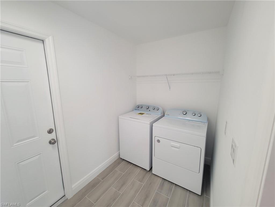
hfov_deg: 106.2
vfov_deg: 89.9
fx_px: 103
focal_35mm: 13
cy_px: 104
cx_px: 138
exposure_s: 1/60
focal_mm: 2.2
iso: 125
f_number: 2.2
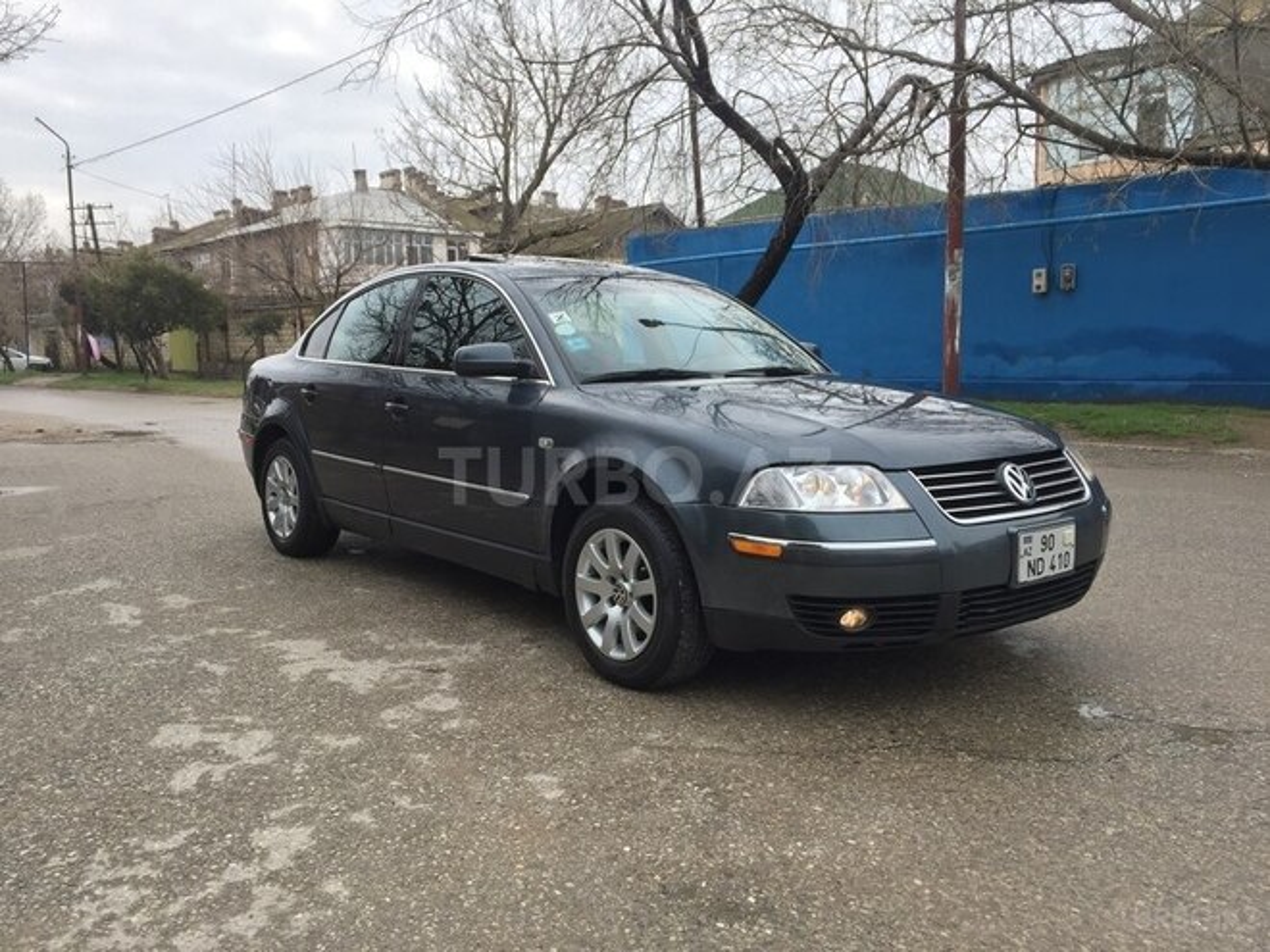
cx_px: 635
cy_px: 476
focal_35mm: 29
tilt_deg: -6.0
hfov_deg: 61.7
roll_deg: +1.0
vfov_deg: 48.2
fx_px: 1064
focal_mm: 4.15
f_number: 2.2
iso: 32
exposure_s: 1/670
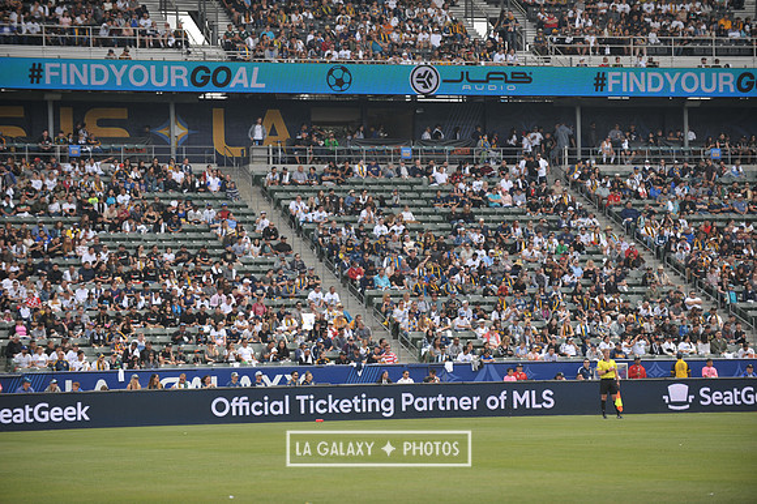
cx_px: 378
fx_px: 2942
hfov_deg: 14.7
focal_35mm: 140
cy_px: 252
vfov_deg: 9.8
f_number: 3.5
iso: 320
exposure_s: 1/2500
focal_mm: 140
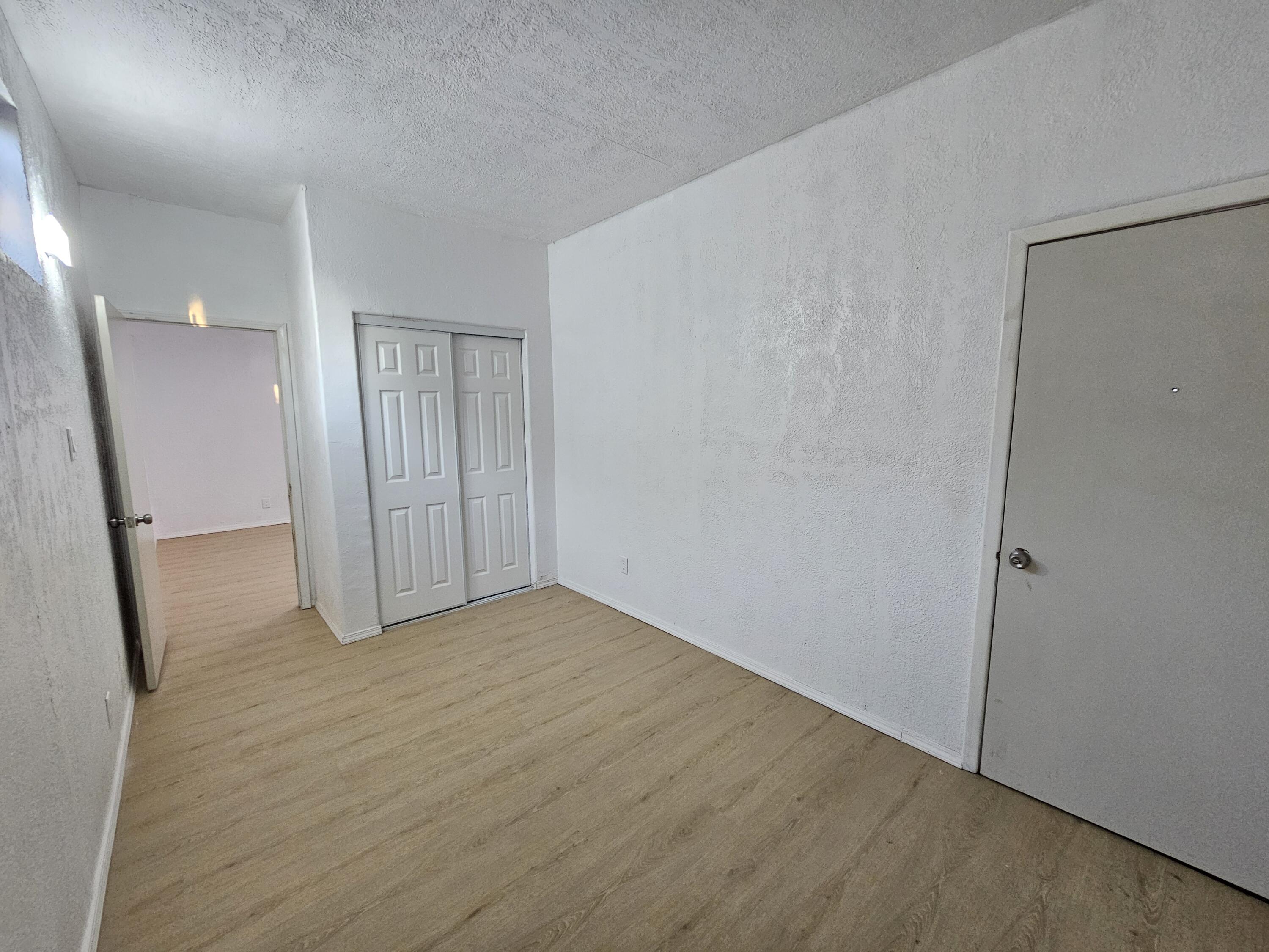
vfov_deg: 89.9
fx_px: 477
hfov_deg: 106.2
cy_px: 476
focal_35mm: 13
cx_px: 634
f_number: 2.2
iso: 400
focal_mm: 2.2
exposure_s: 1/30
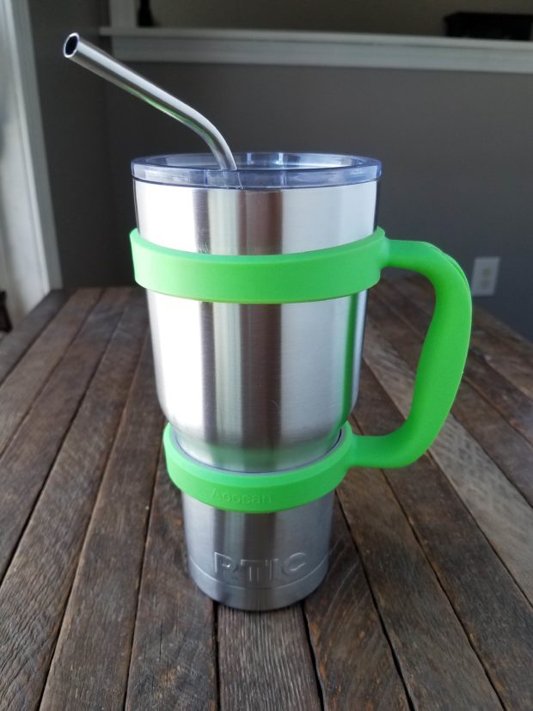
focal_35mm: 26
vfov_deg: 67.3
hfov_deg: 53.1
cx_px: 266
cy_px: 356
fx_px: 534
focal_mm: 4.2
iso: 40
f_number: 1.7
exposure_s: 1/162
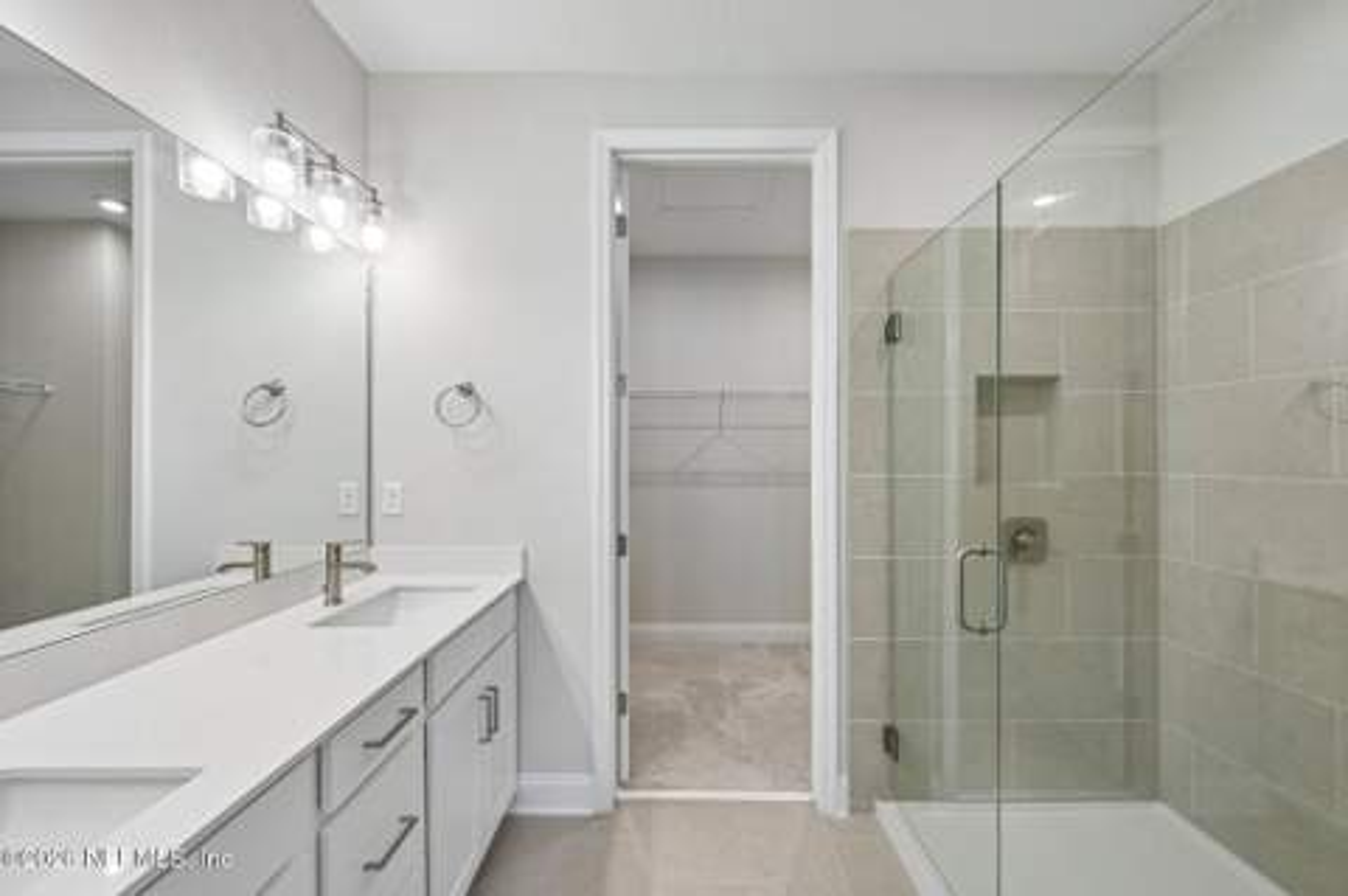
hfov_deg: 104.3
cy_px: 448
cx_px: 674
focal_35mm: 14
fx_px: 524
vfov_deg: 81.1
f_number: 8
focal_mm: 14
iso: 160
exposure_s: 1/15
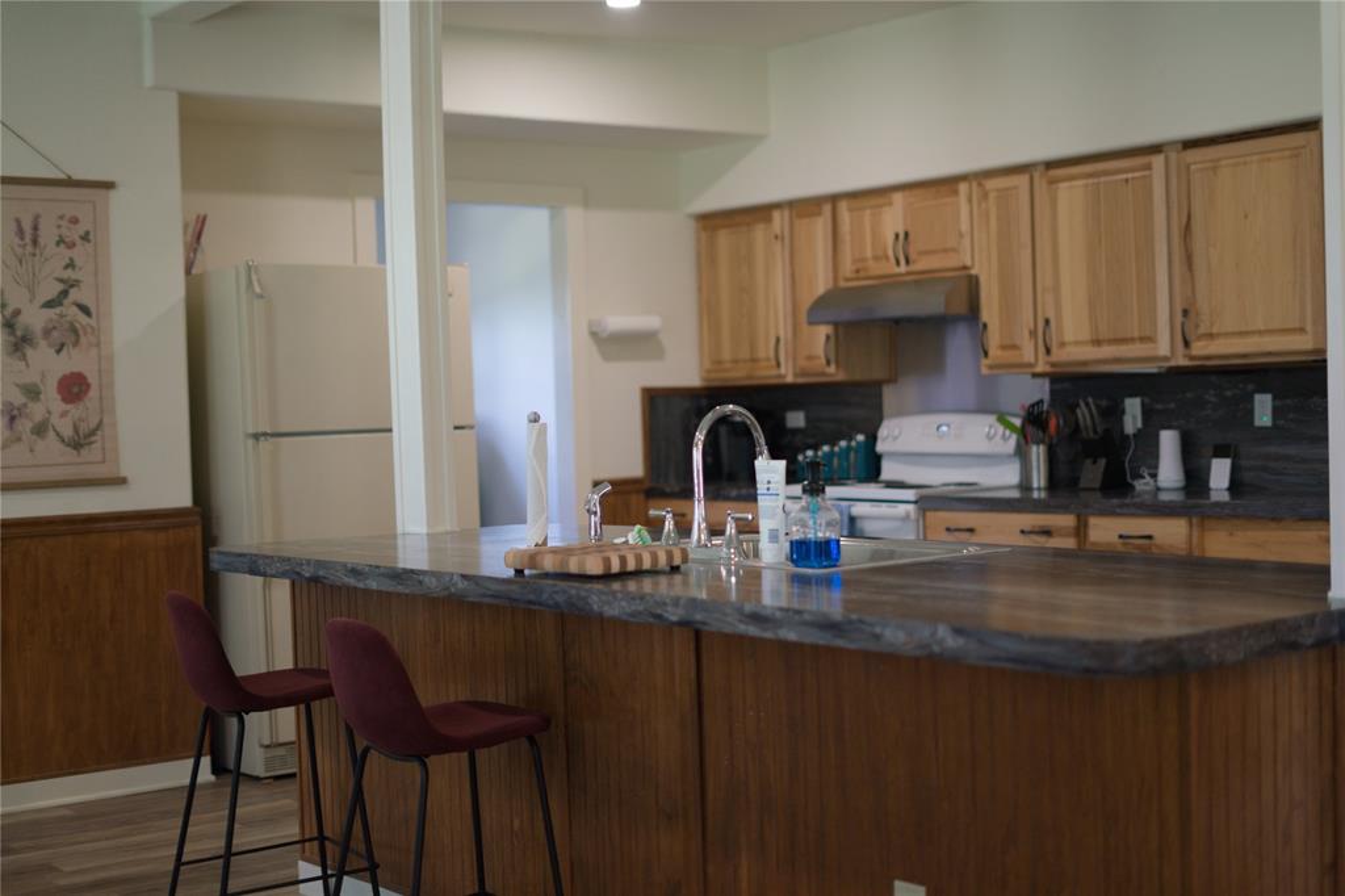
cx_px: 672
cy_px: 448
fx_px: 1867
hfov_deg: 39.6
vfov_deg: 27.0
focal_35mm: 50
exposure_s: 1/100
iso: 400
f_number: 1.8
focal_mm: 50
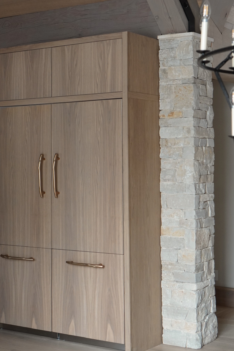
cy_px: 183
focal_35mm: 60
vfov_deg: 33.6
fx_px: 581
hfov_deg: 22.8
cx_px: 109
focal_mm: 35
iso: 1250
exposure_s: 1/160
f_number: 4
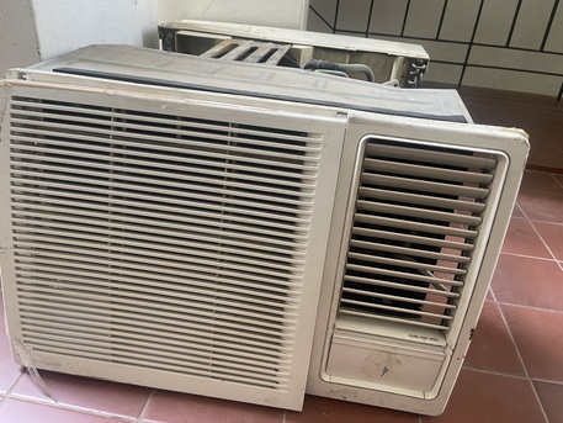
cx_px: 282
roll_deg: -5.2
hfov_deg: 69.4
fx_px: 407
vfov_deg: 54.9
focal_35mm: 25
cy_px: 212
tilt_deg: -29.9
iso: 125
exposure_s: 1/83
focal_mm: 5.1
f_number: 1.6
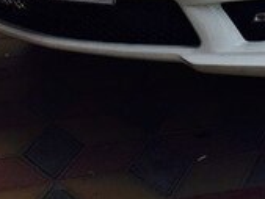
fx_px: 866
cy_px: -186
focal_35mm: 113
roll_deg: +4.6
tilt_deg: -10.9
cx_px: 209
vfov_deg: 11.9
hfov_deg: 17.3
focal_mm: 4.15
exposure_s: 1/370
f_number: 2.2
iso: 32
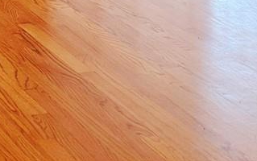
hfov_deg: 14.8
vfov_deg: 8.1
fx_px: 967
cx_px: -8
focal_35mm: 138
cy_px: -320
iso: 125
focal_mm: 5.96
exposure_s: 1/198
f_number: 1.6
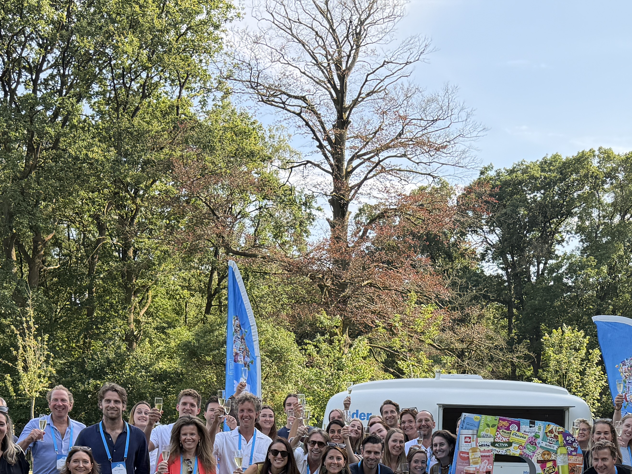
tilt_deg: -4.1
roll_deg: -0.6
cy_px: 511
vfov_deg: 26.1
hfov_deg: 36.6
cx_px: 394
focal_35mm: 52
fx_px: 949
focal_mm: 6.76
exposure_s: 1/931
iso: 100
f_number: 1.78
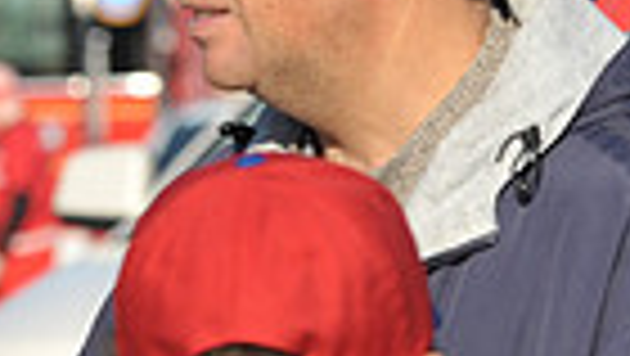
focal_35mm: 476
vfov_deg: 2.6
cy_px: 293
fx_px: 7958
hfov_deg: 4.5
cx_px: 1264
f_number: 5.6
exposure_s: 1/1600
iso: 400
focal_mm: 110
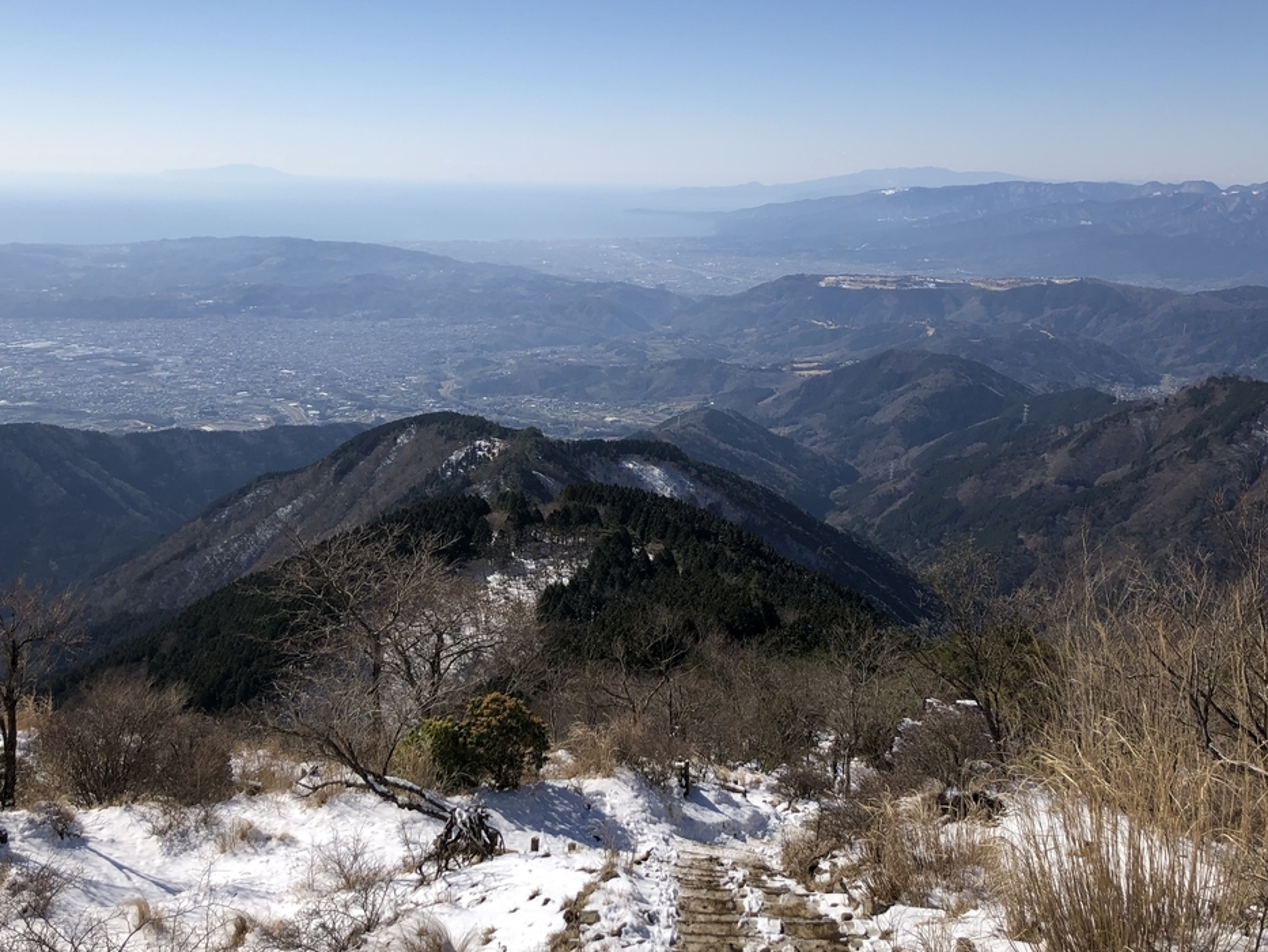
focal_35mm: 36
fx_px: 1319
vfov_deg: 39.7
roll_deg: -1.5
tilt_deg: -15.4
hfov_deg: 51.3
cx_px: 633
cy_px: 499
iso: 20
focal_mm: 3.99
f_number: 1.8
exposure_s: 1/2825
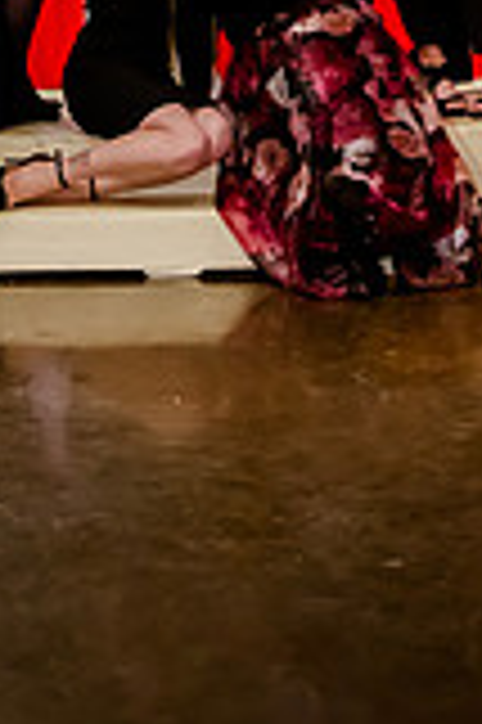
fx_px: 1972
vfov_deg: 19.0
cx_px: 149
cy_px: -270
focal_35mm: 98
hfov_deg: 13.9
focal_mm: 35
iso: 5000
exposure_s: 1/100
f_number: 2.8
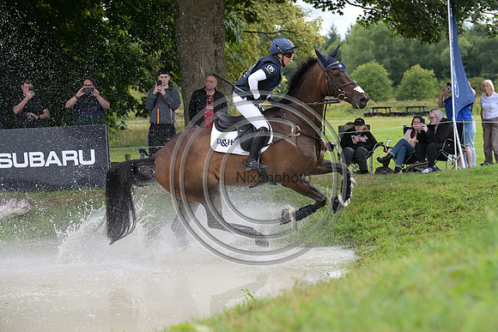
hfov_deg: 20.2
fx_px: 1397
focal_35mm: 101
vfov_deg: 13.6
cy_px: 166
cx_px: 249
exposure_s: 1/1250
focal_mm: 101
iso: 1250
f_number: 5.6
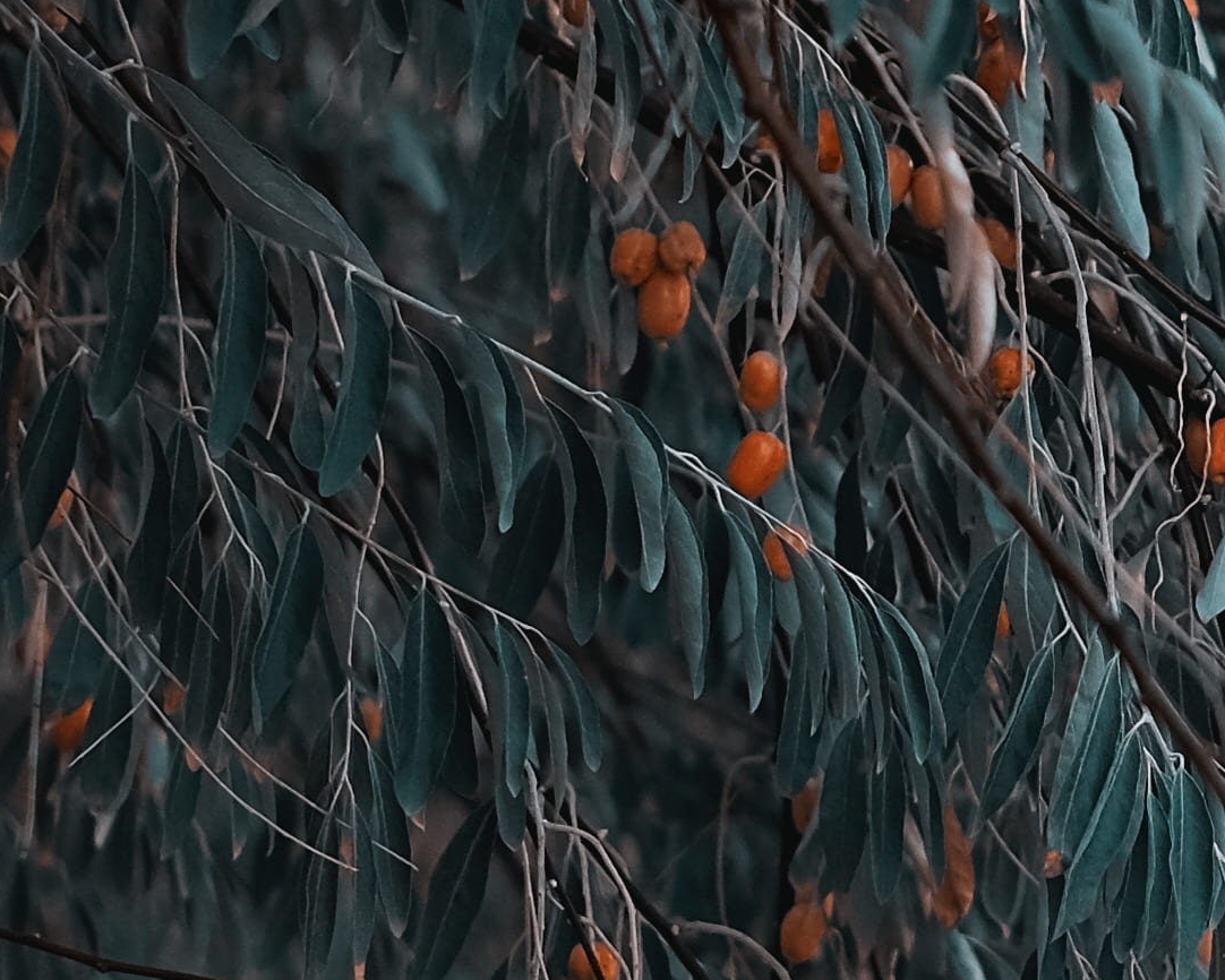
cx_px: 1660
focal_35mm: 225
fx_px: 8159
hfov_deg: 8.4
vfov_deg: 6.8
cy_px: 1226
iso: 400
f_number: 2.2
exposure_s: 1/1800
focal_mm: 35
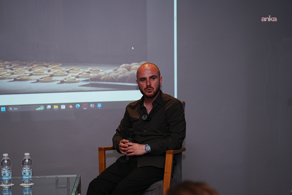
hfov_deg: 28.8
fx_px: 568
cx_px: 146
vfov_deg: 19.5
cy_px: 98
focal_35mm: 70
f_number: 2.8
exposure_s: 1/125
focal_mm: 70
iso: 500
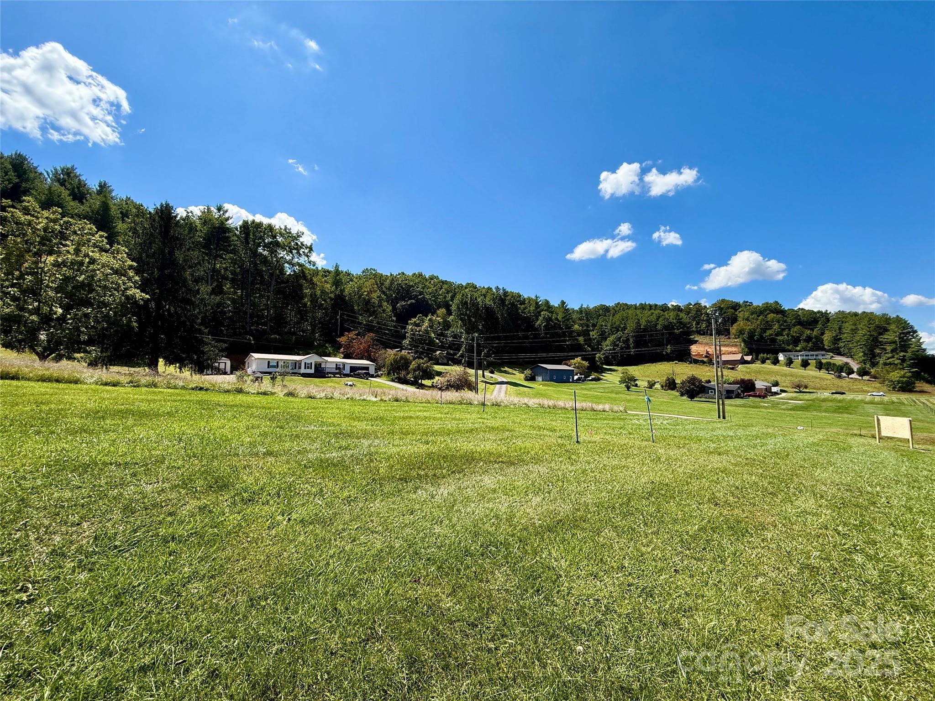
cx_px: 468
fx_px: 378
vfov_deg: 85.7
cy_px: 350
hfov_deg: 102.1
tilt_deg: +5.4
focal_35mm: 14
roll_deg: +0.1
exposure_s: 1/1613
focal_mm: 2.22
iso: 50
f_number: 2.2
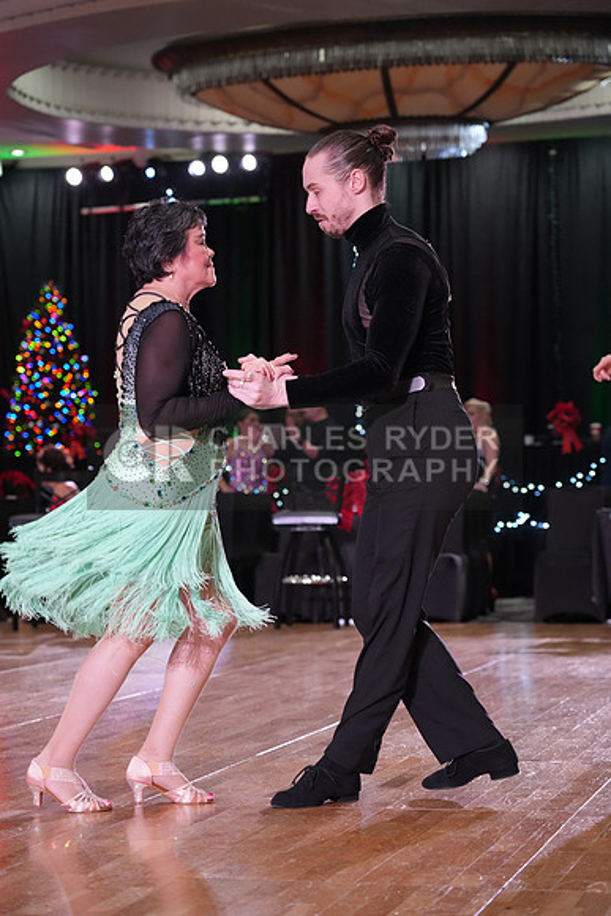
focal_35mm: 85
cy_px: 458
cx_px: 306
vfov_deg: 23.9
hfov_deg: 16.1
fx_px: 2162
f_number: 4
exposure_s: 1/320
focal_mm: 85
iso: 3200
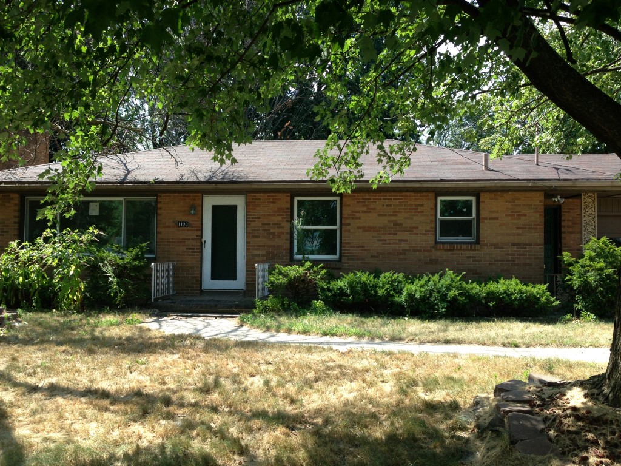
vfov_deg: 42.9
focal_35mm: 33
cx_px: 310
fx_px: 592
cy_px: 233
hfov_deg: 55.4
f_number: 2.4
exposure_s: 1/332
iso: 50
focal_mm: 4.13
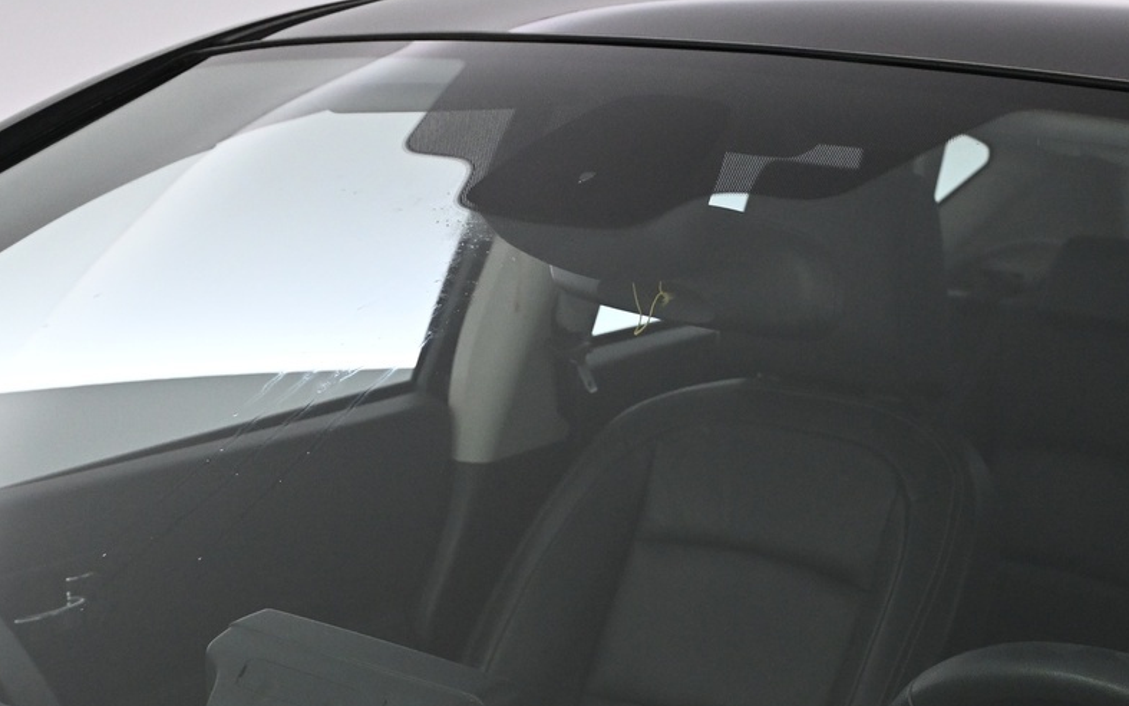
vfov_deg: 19.2
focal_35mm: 66
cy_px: 676
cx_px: 693
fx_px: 2032
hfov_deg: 30.9
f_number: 4
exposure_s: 1/125
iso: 1400
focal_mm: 21
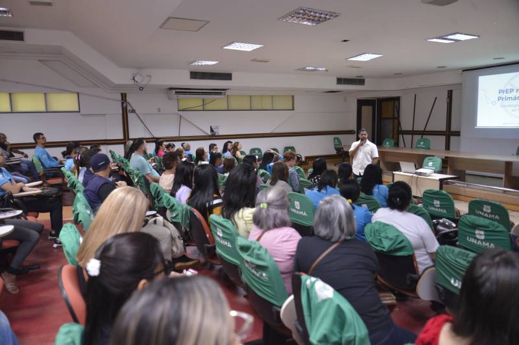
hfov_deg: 73.8
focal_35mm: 24
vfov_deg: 53.1
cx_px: 260
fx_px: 346
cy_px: 172
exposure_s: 1/50
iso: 2000
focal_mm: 24
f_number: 4
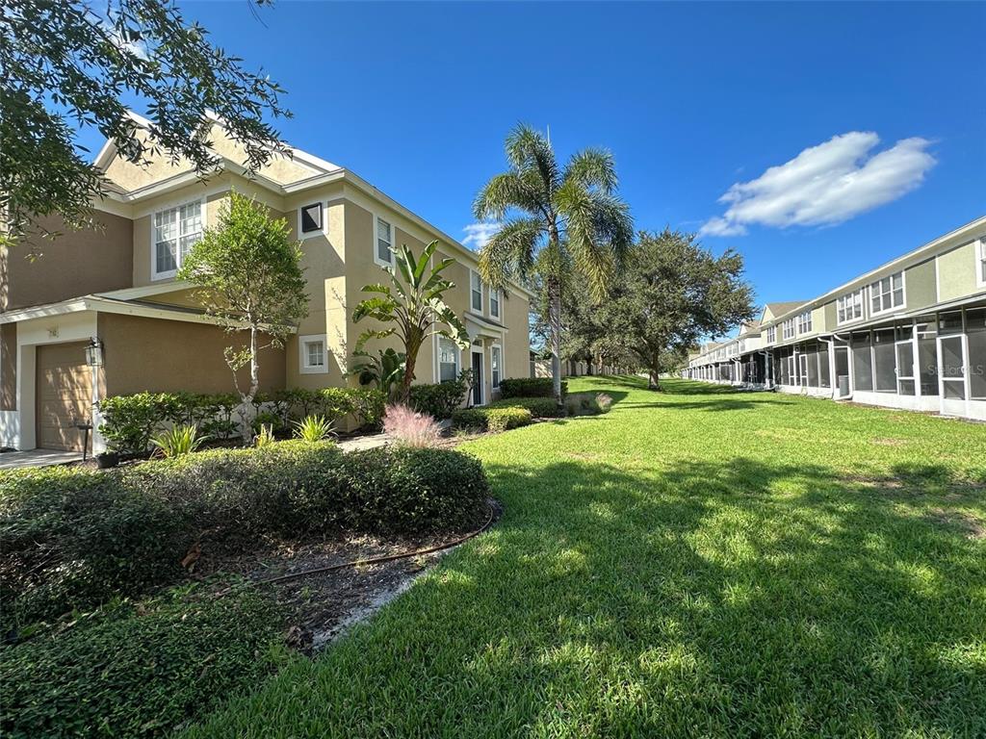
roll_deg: +1.8
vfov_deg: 85.7
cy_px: 370
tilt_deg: +1.3
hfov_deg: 102.1
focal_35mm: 14
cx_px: 493
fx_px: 399
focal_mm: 2.22
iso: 40
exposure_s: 1/633
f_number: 2.2
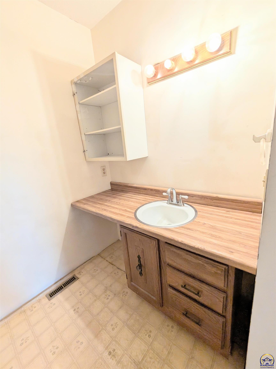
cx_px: 138
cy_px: 184
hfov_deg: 89.9
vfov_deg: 106.2
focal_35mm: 13
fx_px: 138
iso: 187
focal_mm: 1.54
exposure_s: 1/120
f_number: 2.2
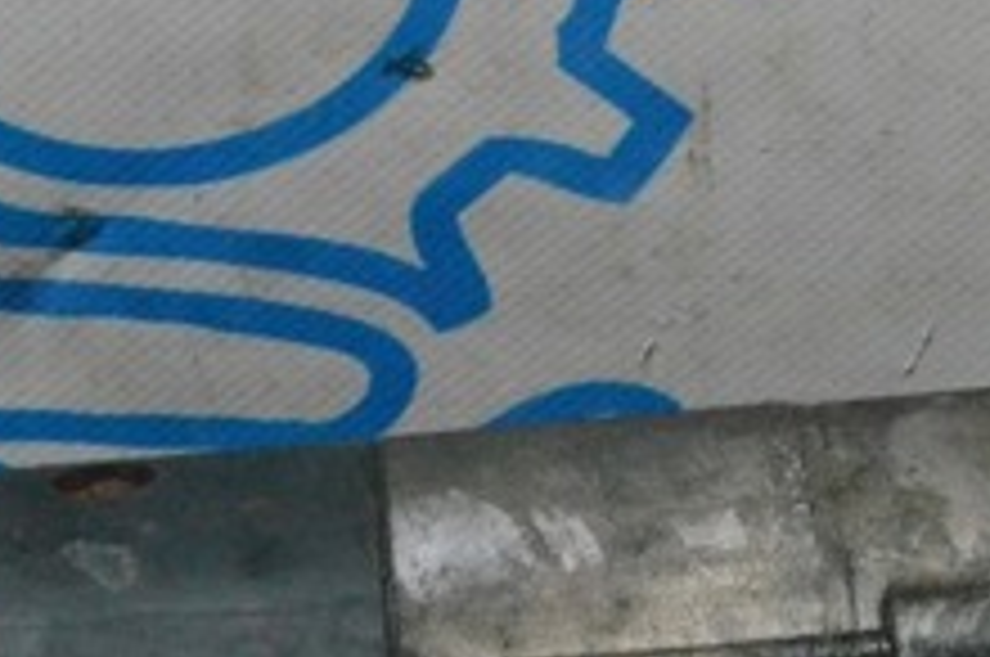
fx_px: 6603
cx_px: 508
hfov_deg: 8.6
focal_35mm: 240
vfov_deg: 5.7
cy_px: 828
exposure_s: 1/160
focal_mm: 55
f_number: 11
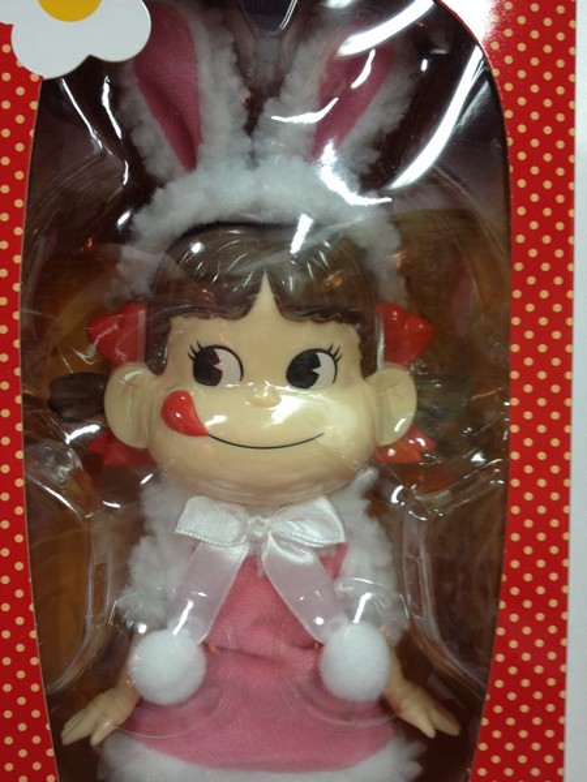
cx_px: 294
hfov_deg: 40.7
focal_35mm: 35
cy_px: 391
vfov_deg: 52.6
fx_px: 791
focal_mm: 4.28
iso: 64
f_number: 2.4
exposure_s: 1/20
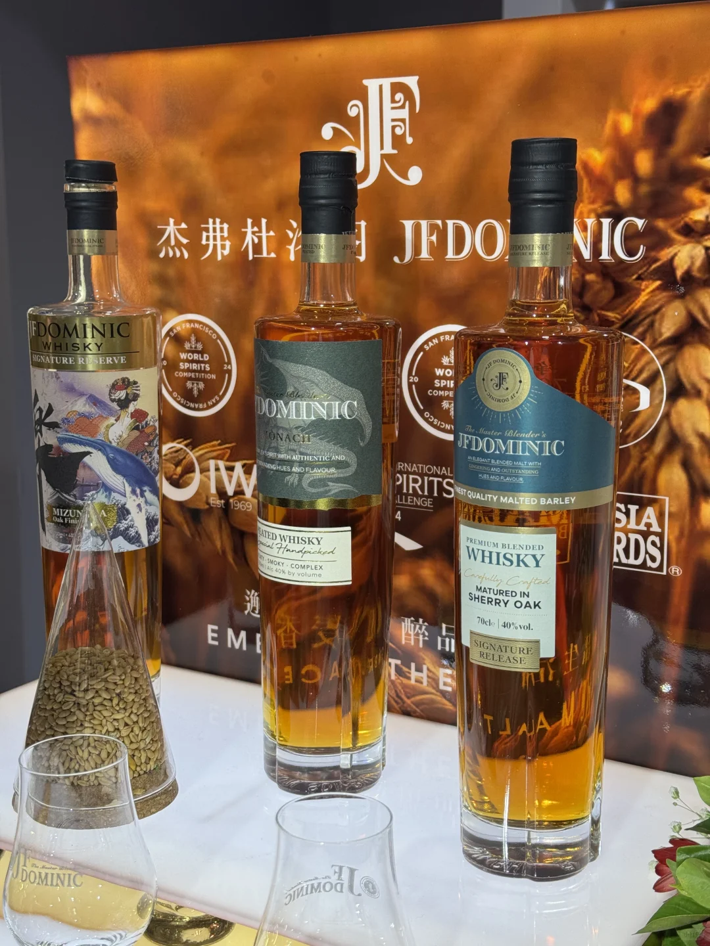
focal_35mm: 48
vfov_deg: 39.7
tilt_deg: -9.1
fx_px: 1313
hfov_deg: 30.3
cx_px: 355
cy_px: 473
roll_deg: +0.2
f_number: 1.78
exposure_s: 1/544
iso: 64
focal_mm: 6.76
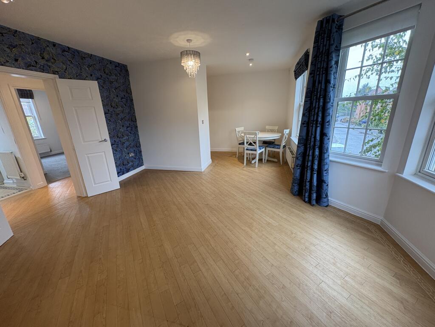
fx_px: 176
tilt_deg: -16.7
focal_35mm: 14
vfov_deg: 85.7
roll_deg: +2.5
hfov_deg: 102.1
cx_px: 218
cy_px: 164
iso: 125
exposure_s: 1/50
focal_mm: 2.22
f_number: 2.2
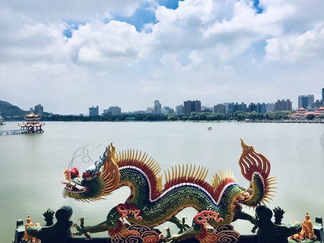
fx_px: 271
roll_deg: +0.2
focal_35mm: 29
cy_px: 122
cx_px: 162
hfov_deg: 61.7
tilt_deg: -1.0
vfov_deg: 48.2
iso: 25
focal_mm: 4.15
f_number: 2.2
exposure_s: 1/3077
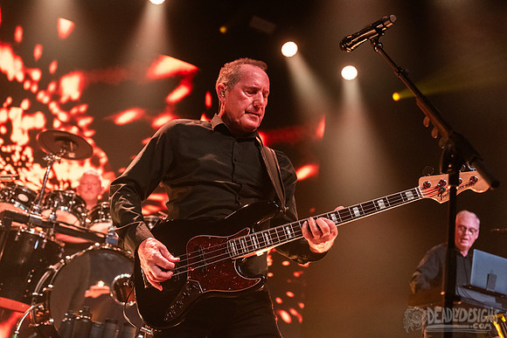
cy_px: 149
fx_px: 631
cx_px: 223
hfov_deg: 43.7
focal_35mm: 45
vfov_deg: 30.0
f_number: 3.2
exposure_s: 1/320
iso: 2500
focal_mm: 40
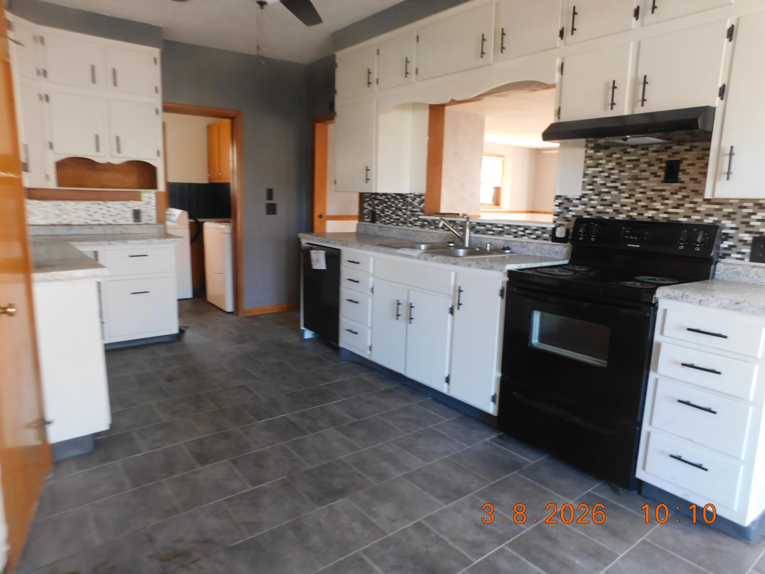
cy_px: 287
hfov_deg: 73.9
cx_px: 382
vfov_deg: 58.9
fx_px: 508
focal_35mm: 23
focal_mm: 4
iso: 280
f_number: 3
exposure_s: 1/30
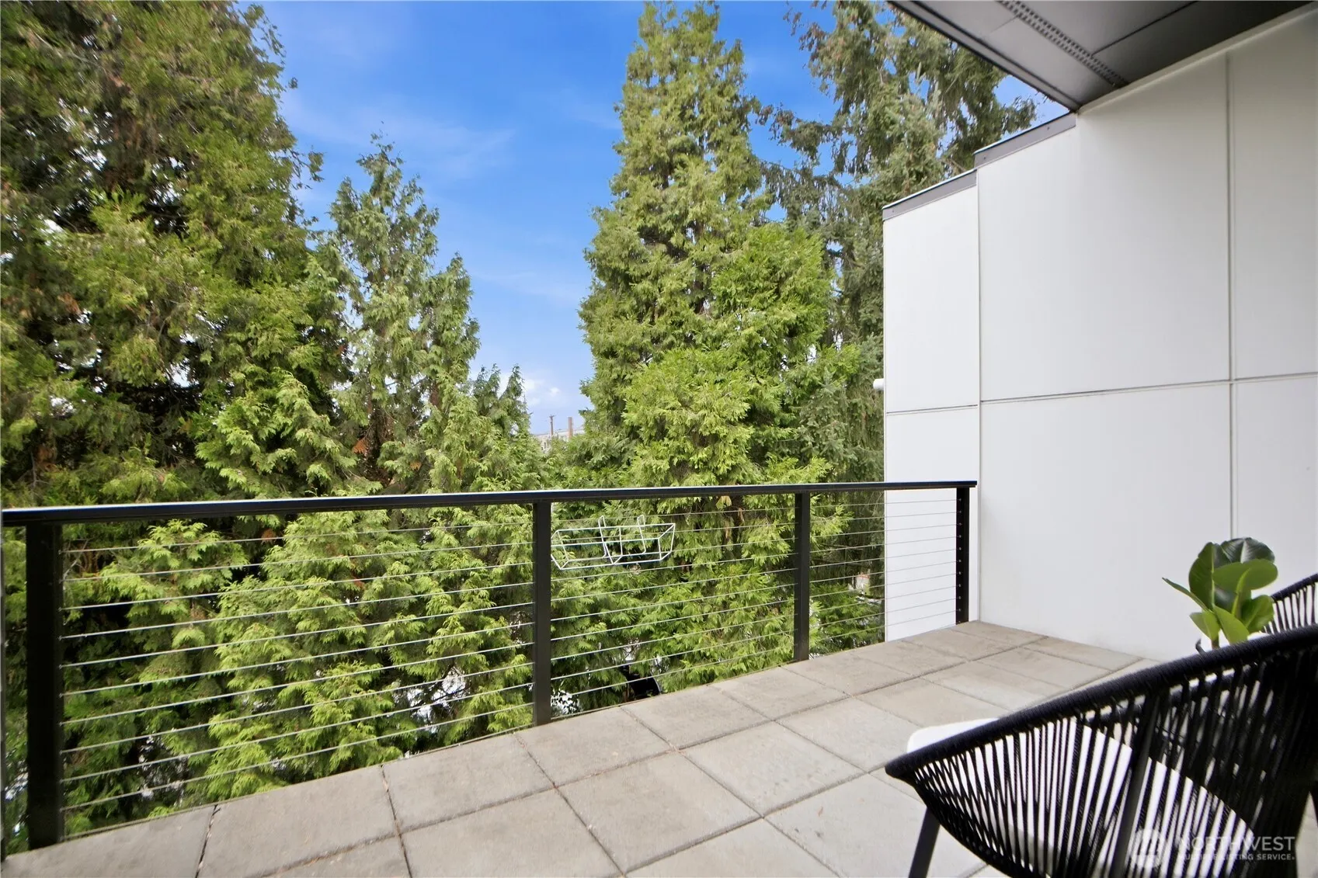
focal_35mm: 16
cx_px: 659
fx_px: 586
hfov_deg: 96.7
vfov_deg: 73.7
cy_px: 439
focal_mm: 16
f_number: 9
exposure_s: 1/25
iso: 400
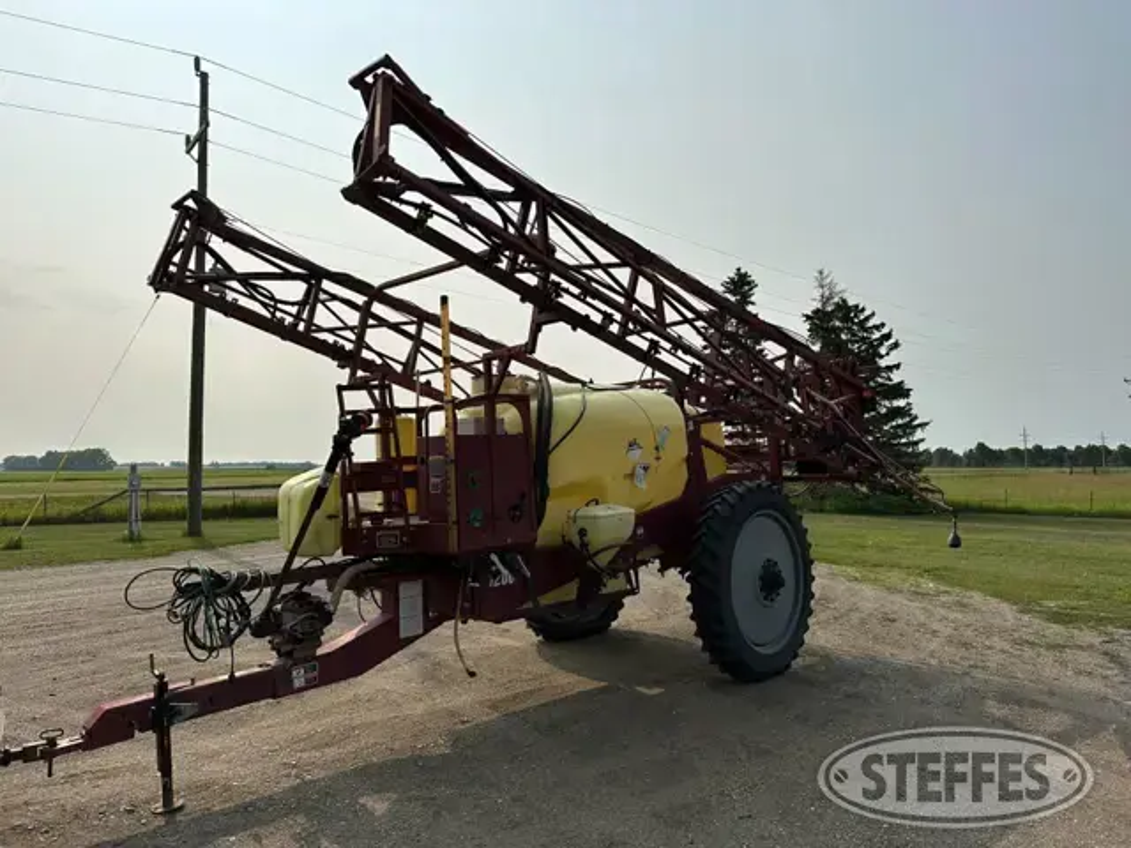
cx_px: 566
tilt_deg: +1.8
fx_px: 784
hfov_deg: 71.6
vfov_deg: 56.8
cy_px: 424
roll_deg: +0.5
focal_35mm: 24
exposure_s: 1/13699
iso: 80
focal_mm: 6.86
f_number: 1.78
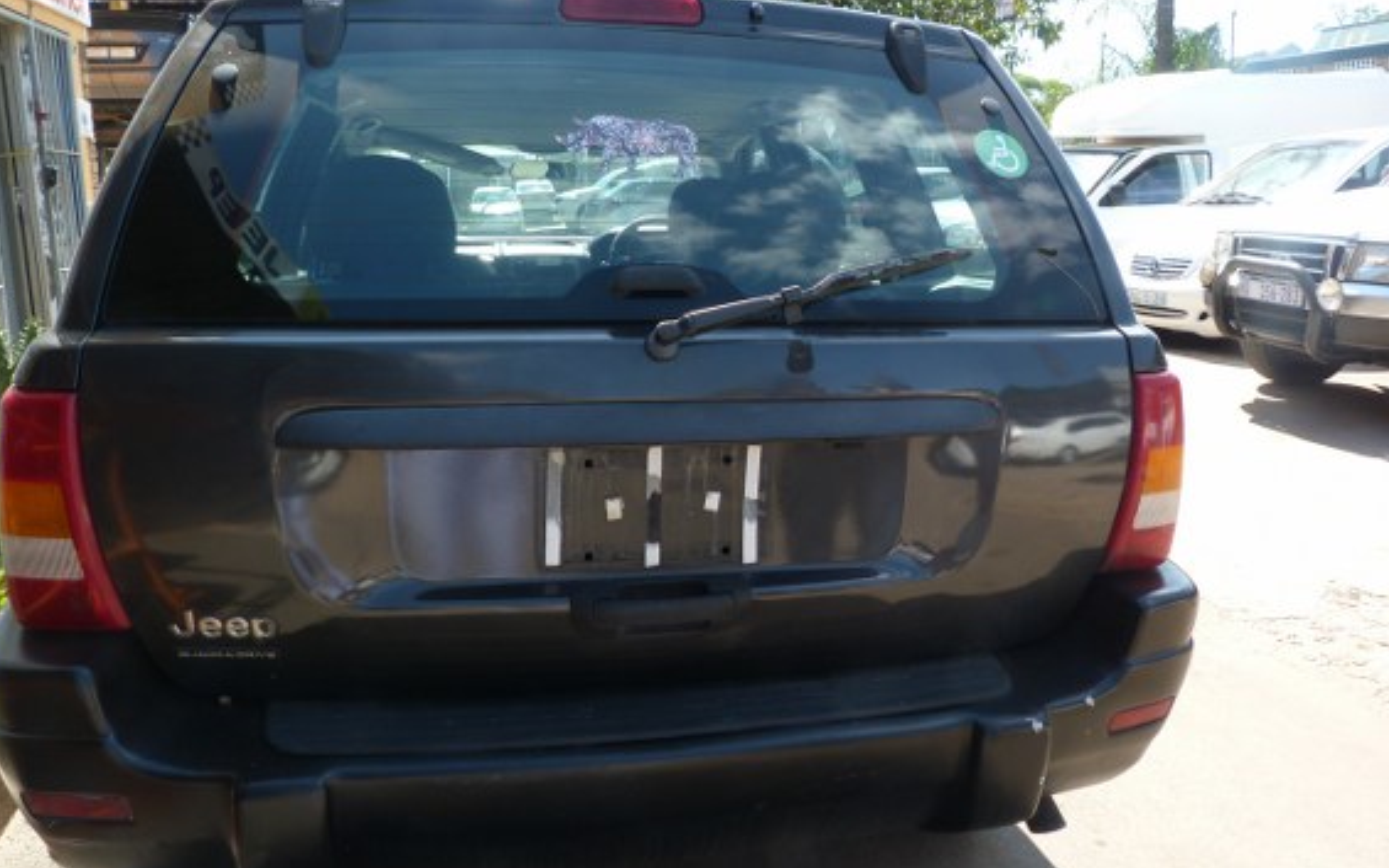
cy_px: 384
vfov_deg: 41.8
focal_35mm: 30
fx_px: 1136
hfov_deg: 62.8
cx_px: 762
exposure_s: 1/125
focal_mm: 4.5
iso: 80
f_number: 4
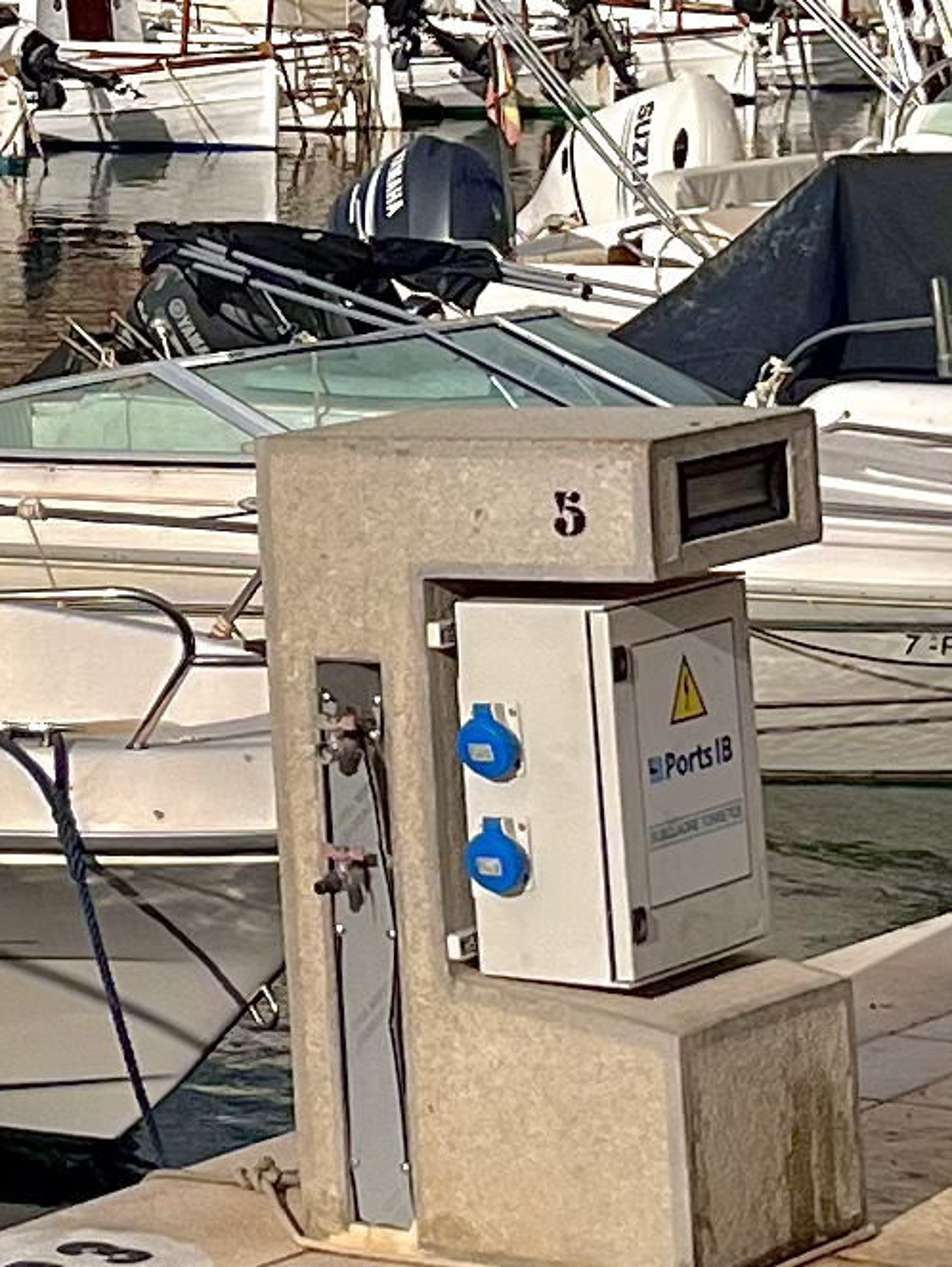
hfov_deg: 9.2
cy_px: -185
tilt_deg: -0.6
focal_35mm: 158
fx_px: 5788
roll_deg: +0.4
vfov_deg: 12.3
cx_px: -371
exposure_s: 1/6173
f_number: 1.6
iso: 50
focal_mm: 5.1
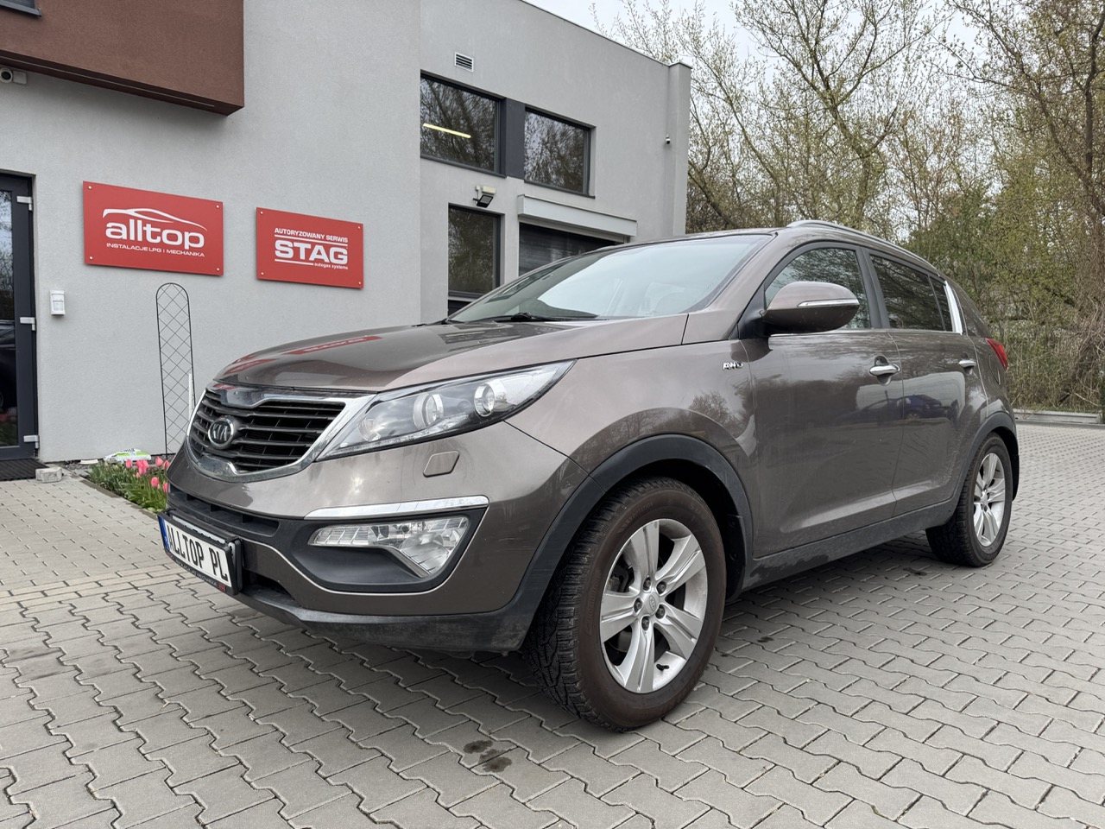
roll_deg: -1.3
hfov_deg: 71.6
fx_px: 766
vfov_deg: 56.8
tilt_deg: -3.5
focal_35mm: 24
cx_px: 552
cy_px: 414
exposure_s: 1/1026
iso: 80
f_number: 1.78
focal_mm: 6.76
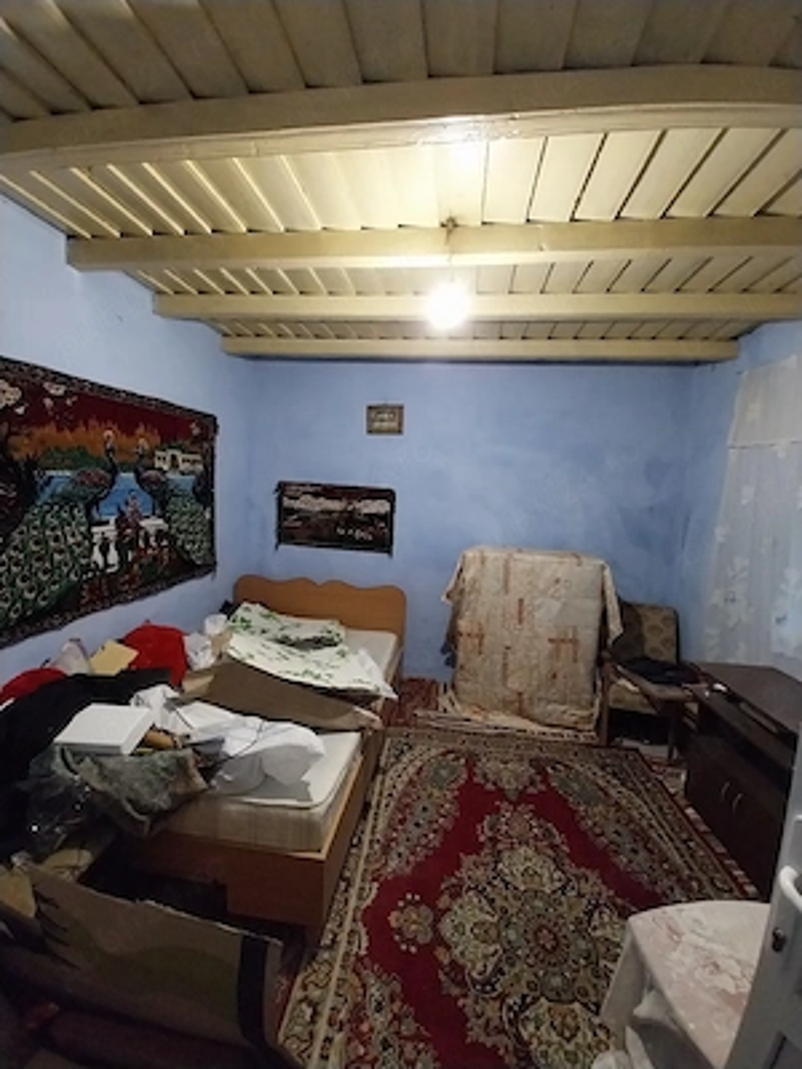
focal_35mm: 13
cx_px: 401
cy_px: 534
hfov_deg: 89.9
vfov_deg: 106.2
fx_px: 402
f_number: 2.2
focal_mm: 1.13
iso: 250
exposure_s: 1/25.1
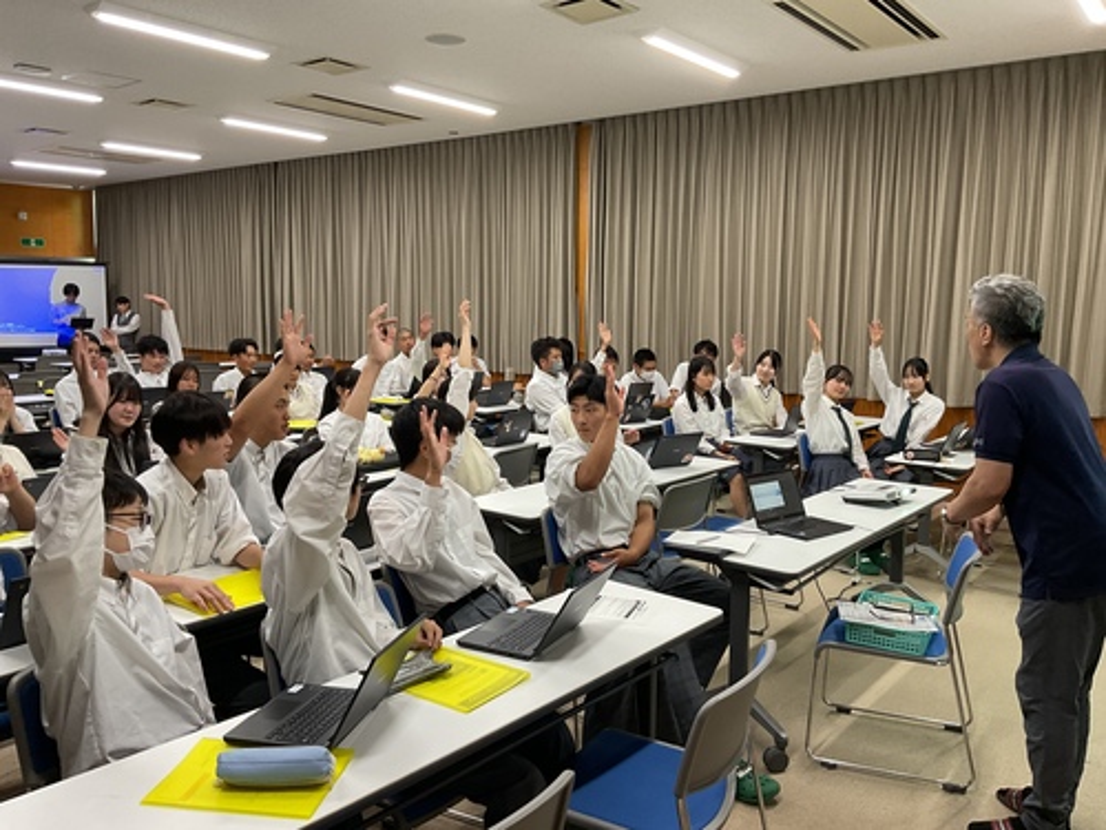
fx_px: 927
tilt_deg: -5.7
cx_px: 553
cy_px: 415
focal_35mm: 29
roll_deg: +0.1
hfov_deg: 61.7
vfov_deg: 48.2
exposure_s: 1/60
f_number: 1.8
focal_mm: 3
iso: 80
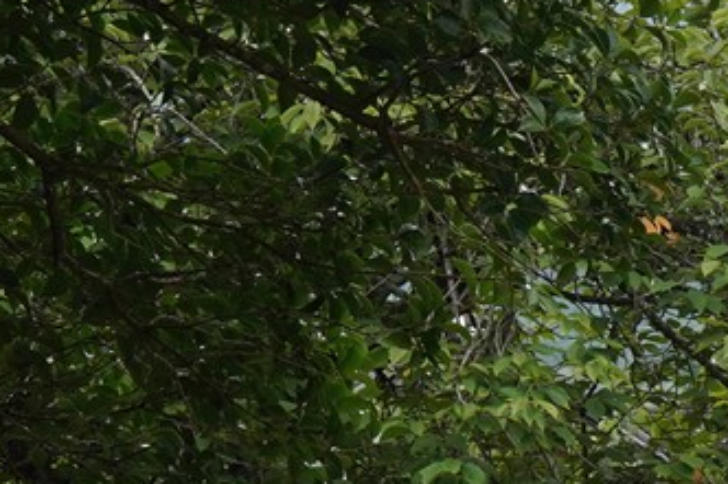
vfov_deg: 6.5
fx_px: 4265
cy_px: 587
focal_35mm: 211
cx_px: 1469
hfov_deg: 9.1
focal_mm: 35
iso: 400
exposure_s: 1/100
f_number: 9
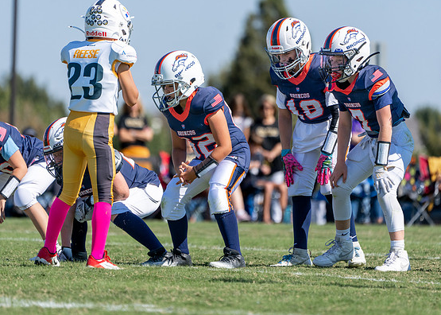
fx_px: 5847
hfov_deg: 4.3
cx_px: 213
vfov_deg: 3.1
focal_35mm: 467
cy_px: 144
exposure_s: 1/1250
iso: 200
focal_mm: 400
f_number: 5.6
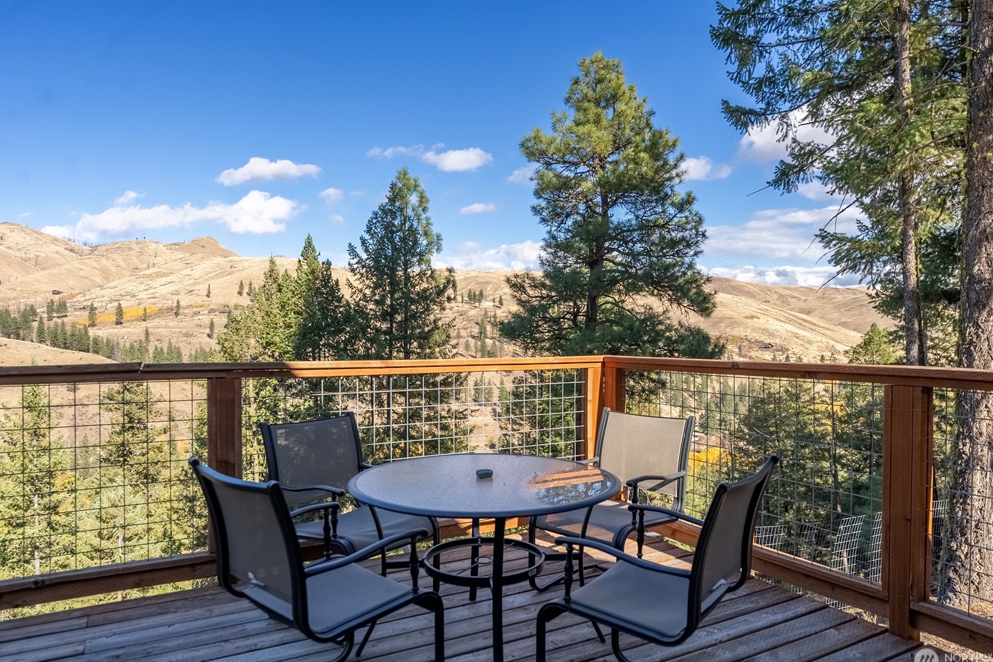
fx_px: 643
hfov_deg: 75.3
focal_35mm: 23
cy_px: 343
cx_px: 516
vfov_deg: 54.5
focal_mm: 22.3
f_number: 6.3
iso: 100
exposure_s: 1/8000
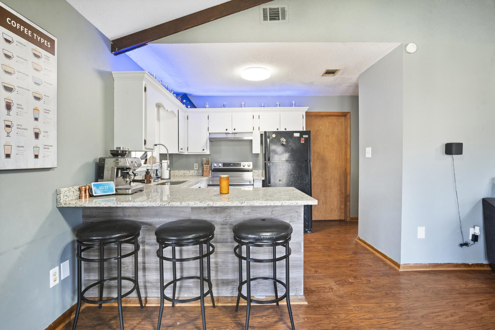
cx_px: 248
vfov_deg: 67.4
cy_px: 165
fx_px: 248
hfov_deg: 90.0
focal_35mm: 18
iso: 500
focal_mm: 18
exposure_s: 1/1.67
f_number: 8
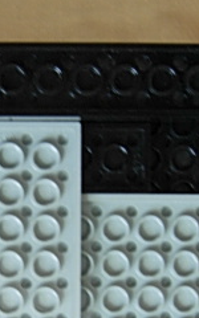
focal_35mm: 163
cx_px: -5
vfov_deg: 12.7
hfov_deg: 8.0
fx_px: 1414
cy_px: 290
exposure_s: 1/7.5
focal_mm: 7.5
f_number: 2.7
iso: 50
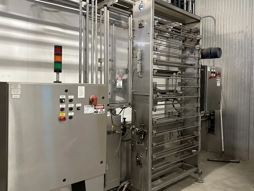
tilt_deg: +0.3
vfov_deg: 46.8
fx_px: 220
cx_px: 136
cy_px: 88
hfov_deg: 59.9
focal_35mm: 30
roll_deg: -1.9
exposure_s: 1/60
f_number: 1.78
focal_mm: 6.86
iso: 500
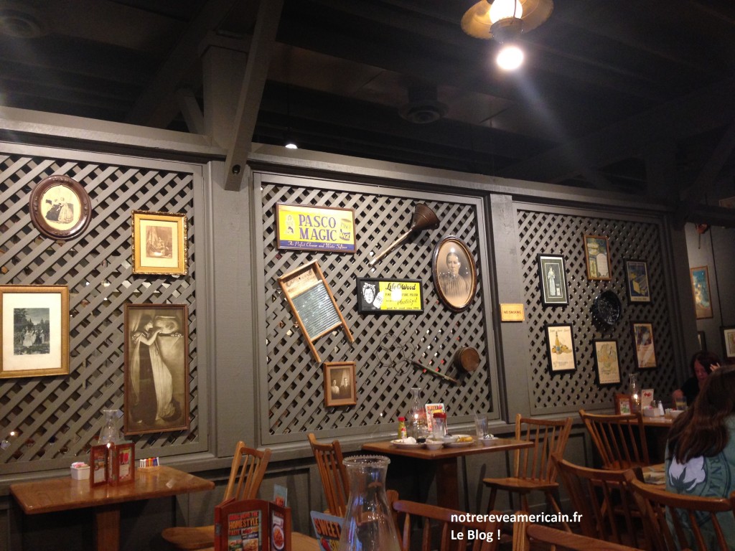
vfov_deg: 42.9
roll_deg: +3.1
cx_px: 368
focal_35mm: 33
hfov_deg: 55.4
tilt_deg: +7.6
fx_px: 701
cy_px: 276
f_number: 2.4
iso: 160
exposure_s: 1/20
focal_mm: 4.12
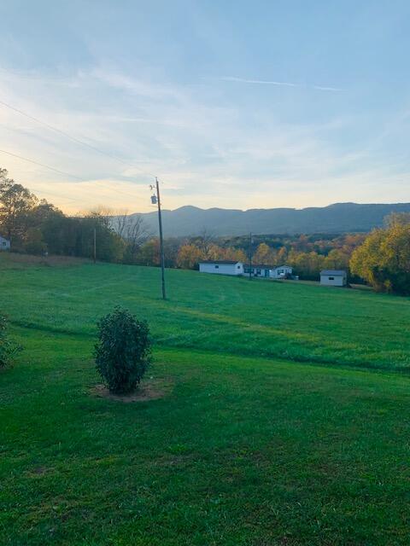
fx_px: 411
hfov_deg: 53.1
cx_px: 205
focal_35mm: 26
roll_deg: -0.5
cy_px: 273
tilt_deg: -4.2
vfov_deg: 67.3
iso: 25
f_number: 1.8
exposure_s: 1/1100
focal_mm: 4.25
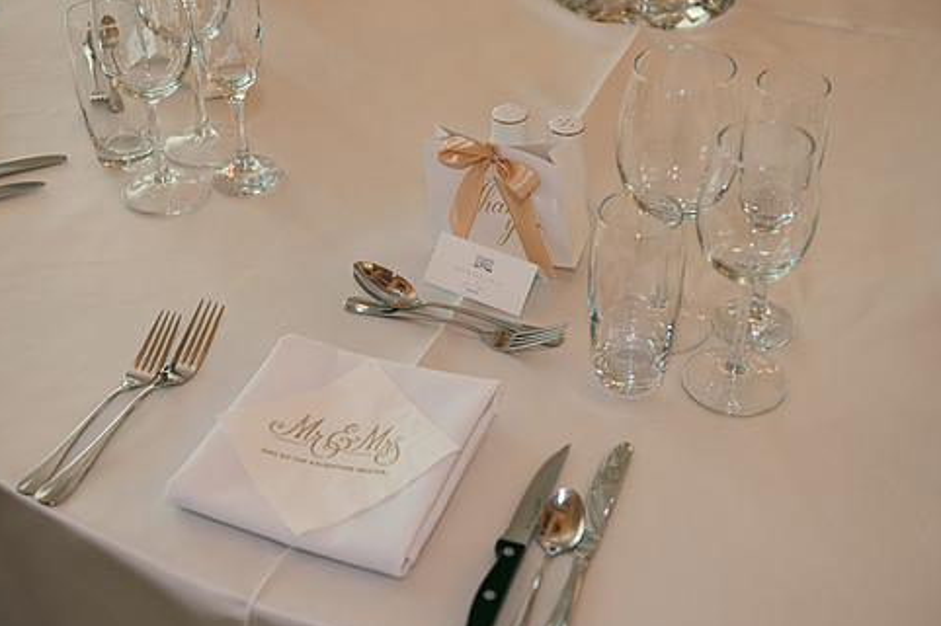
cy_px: 311
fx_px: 1385
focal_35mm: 53
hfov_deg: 37.5
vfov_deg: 25.5
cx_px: 451
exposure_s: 1/160
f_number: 3.5
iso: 500
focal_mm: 44
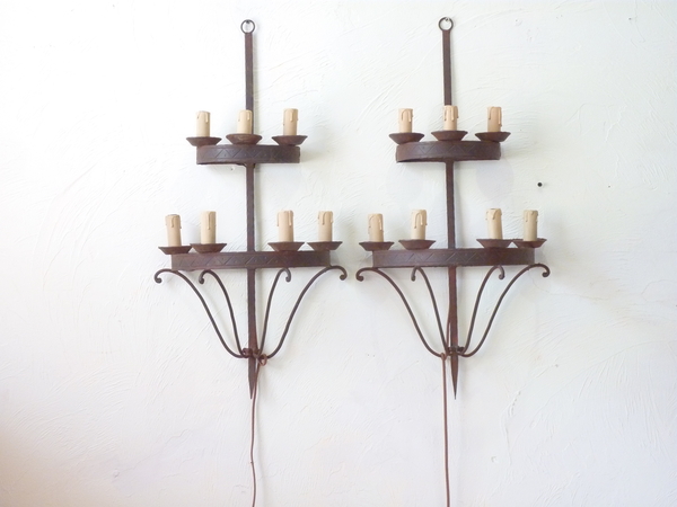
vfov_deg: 20.4
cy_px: 254
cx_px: 338
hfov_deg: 27.0
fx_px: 1408
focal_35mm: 72
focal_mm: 11.9
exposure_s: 1/13
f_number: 4.1
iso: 400
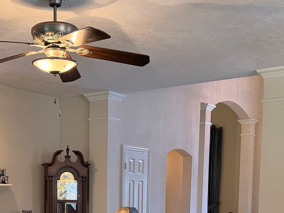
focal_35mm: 63
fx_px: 517
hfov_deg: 30.3
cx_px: 79
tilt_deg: -5.2
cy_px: 236
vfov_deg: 22.0
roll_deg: -0.1
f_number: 1.78
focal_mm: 6.76
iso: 320
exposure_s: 1/60
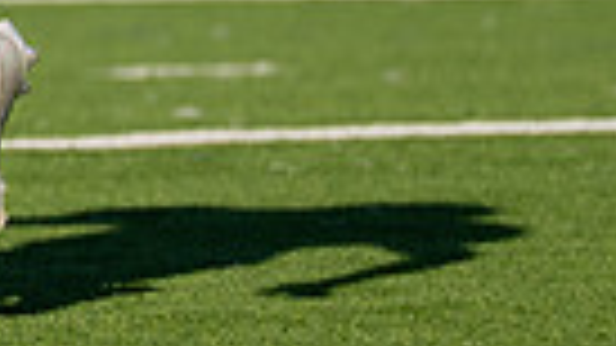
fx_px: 24545
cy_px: -339
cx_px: -744
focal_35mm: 1503
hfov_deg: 1.4
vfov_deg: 0.8
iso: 200
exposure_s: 1/5000
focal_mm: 200
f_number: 2.8
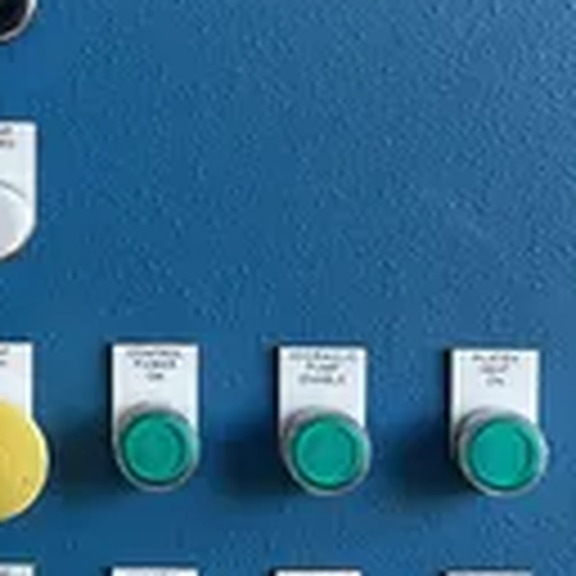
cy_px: 189
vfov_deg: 23.9
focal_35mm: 72
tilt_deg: +1.1
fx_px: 1355
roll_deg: -1.1
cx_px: 36
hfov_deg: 23.2
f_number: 1.5
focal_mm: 5.7
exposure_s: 1/60
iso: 80
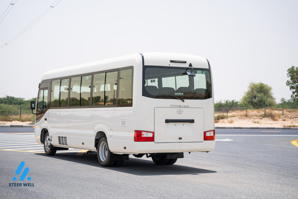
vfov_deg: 19.5
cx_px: 149
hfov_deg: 28.8
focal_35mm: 70
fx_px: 579
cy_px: 100
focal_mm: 70
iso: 400
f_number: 2.8
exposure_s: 1/250
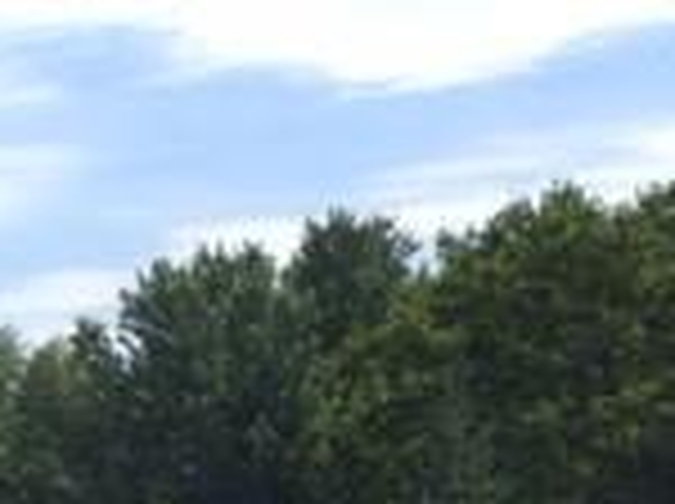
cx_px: -441
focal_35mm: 124
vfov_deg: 11.6
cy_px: 684
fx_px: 2414
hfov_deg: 14.5
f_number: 2.2
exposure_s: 1/1464
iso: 32
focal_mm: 4.15
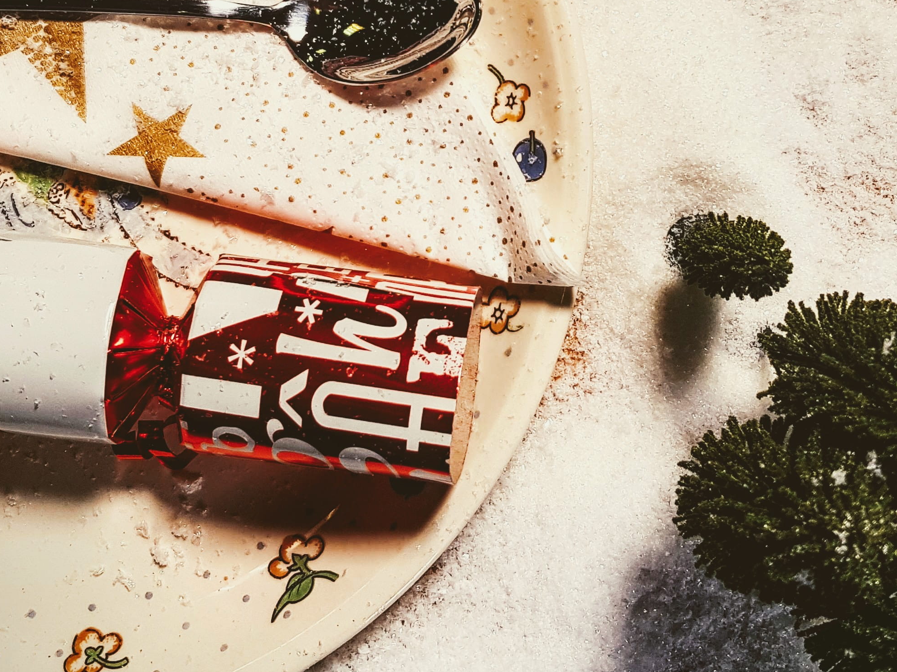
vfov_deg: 26.8
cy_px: 95
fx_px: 1373
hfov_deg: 36.0
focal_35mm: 53
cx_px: 542
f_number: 1.7
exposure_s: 1/266
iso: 40
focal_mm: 4.2
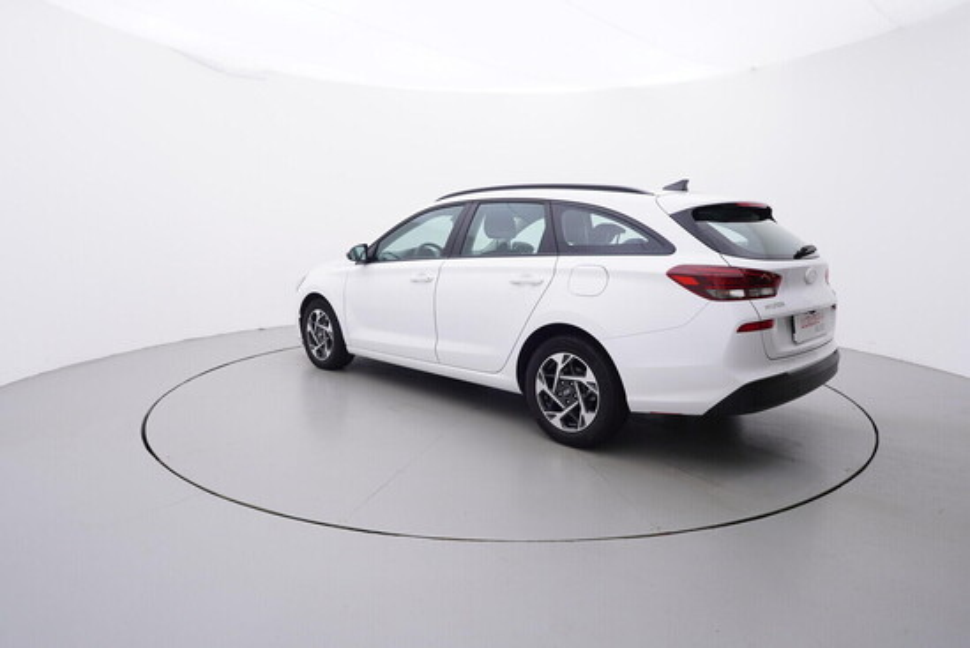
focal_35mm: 22
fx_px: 607
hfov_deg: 77.3
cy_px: 324
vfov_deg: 56.2
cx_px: 485
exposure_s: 1/80
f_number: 5
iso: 200
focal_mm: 15
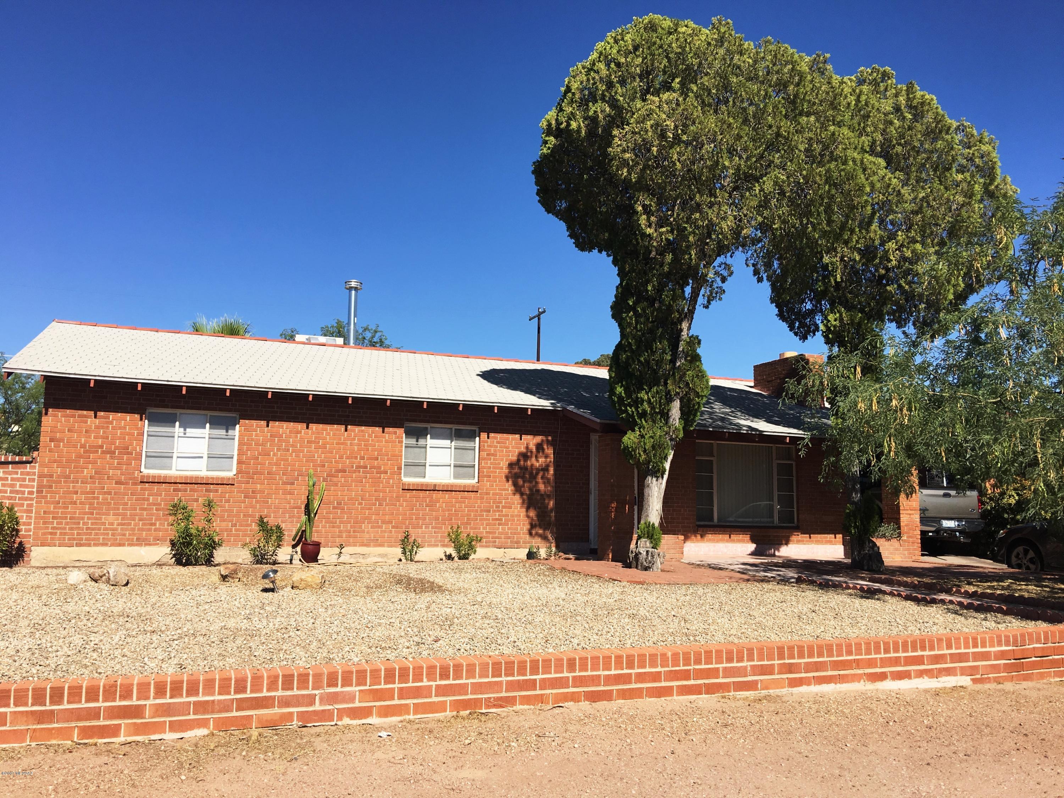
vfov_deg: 48.2
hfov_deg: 61.7
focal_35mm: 29
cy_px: 399
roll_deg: -1.4
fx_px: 891
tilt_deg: +7.3
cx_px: 532
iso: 25
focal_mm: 4.15
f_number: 2.2
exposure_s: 1/1876
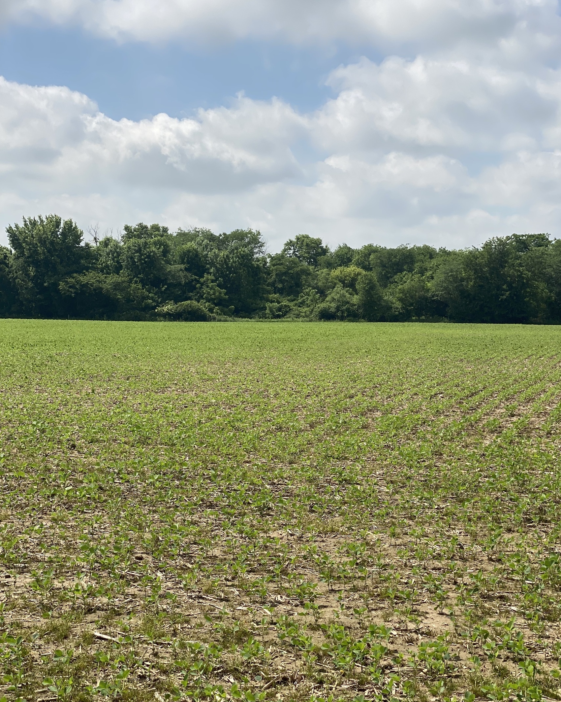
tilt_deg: -2.6
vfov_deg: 34.1
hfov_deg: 27.6
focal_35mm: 55
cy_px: 375
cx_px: 284
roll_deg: -0.3
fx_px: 1141
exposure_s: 1/2994
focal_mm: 6
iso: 20
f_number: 2
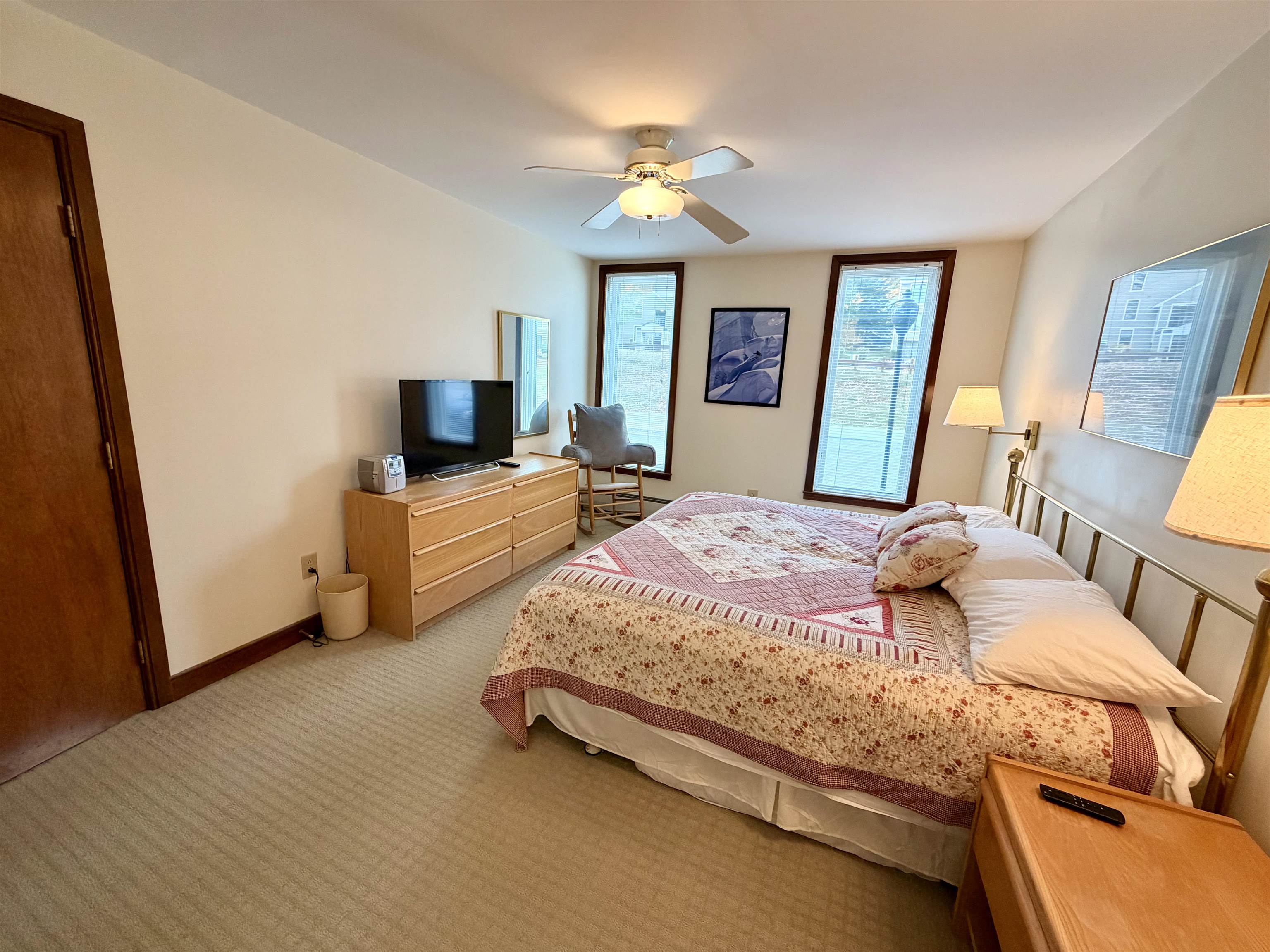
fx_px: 514
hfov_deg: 102.1
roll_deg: -3.0
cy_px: 476
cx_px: 635
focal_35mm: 14
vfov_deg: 85.7
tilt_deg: -11.8
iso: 200
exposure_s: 1/120
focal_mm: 2.22
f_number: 2.2
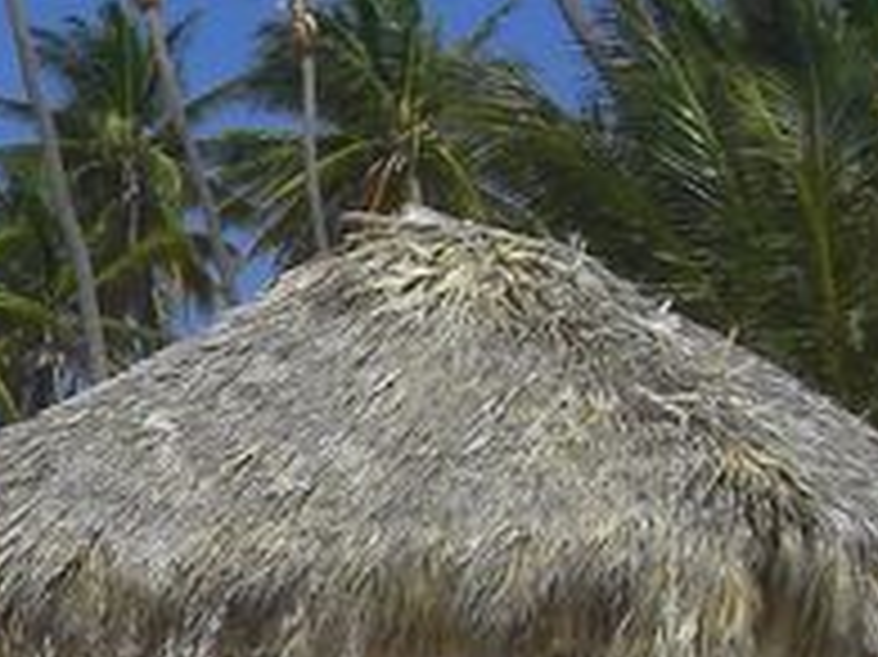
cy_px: 495
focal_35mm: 200
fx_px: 5070
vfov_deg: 7.4
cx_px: -68
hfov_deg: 9.8
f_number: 8
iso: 64
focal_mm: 6.2
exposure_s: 1/320
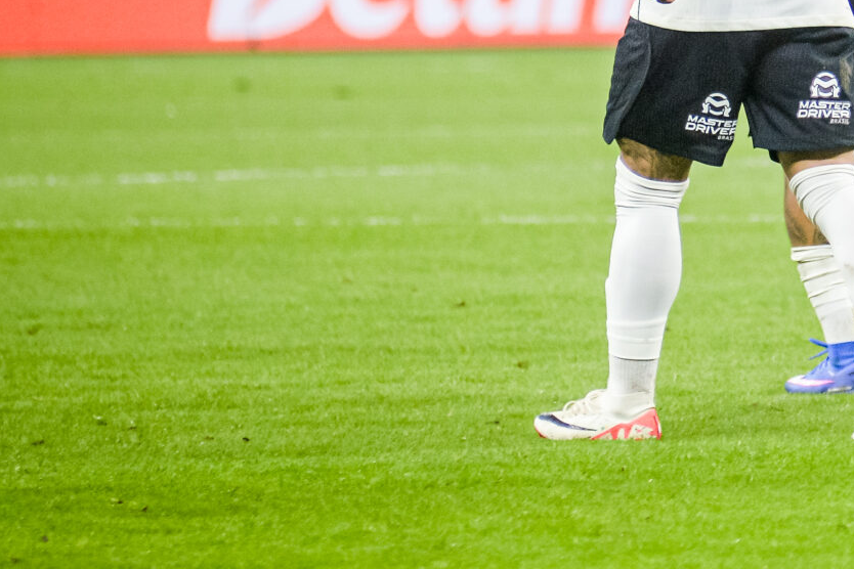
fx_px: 21823
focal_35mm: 920
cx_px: 1244
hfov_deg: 2.2
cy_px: -67
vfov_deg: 1.5
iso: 560
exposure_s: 1/250
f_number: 3.5
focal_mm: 200
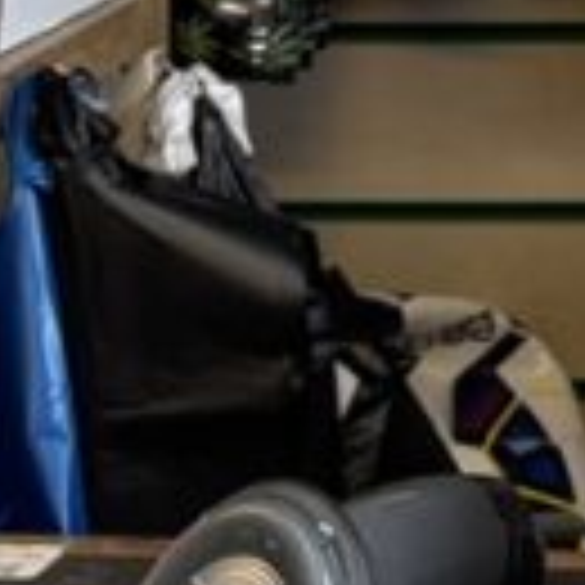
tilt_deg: -2.3
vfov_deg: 9.0
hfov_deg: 8.6
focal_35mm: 181
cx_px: 1508
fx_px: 3461
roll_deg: -0.4
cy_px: -630
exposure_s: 1/100
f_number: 1.6
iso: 64
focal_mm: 5.96
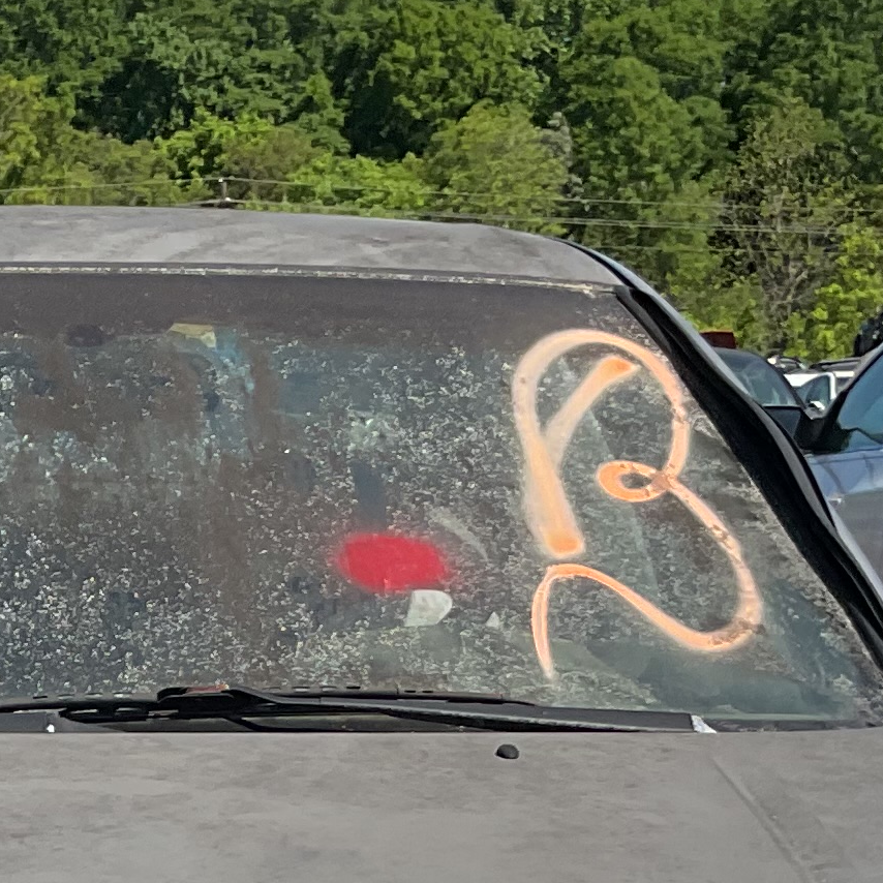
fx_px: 3492
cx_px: 30
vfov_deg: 13.7
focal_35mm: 121
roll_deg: +0.9
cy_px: 1255
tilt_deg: -15.4
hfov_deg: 14.2
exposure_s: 1/2227
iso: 16
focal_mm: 3
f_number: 1.8
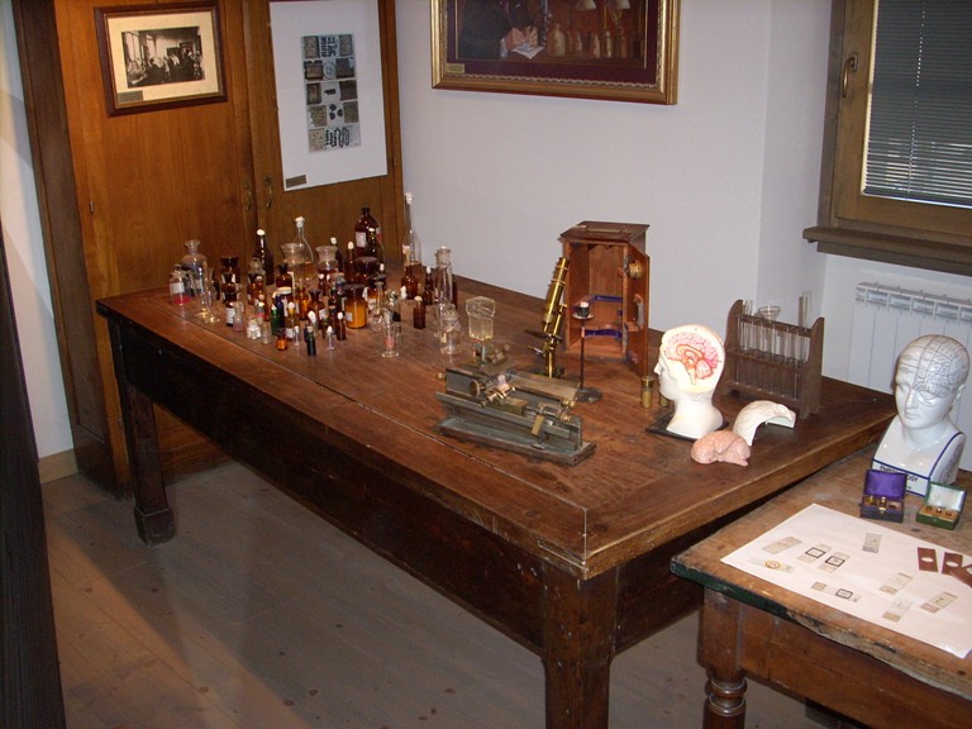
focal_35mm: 37
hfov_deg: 50.1
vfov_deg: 38.7
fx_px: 1039
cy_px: 364
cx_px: 486
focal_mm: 6.2
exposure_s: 1/60
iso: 200
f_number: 2.8
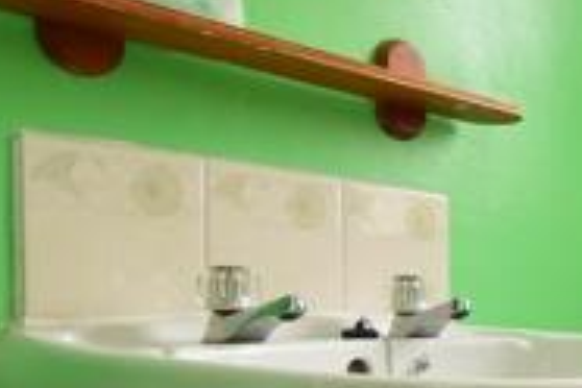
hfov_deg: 30.1
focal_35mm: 53
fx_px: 857
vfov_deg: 25.0
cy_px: 324
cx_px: 751
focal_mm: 10
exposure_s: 1/25
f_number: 5.6
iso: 320
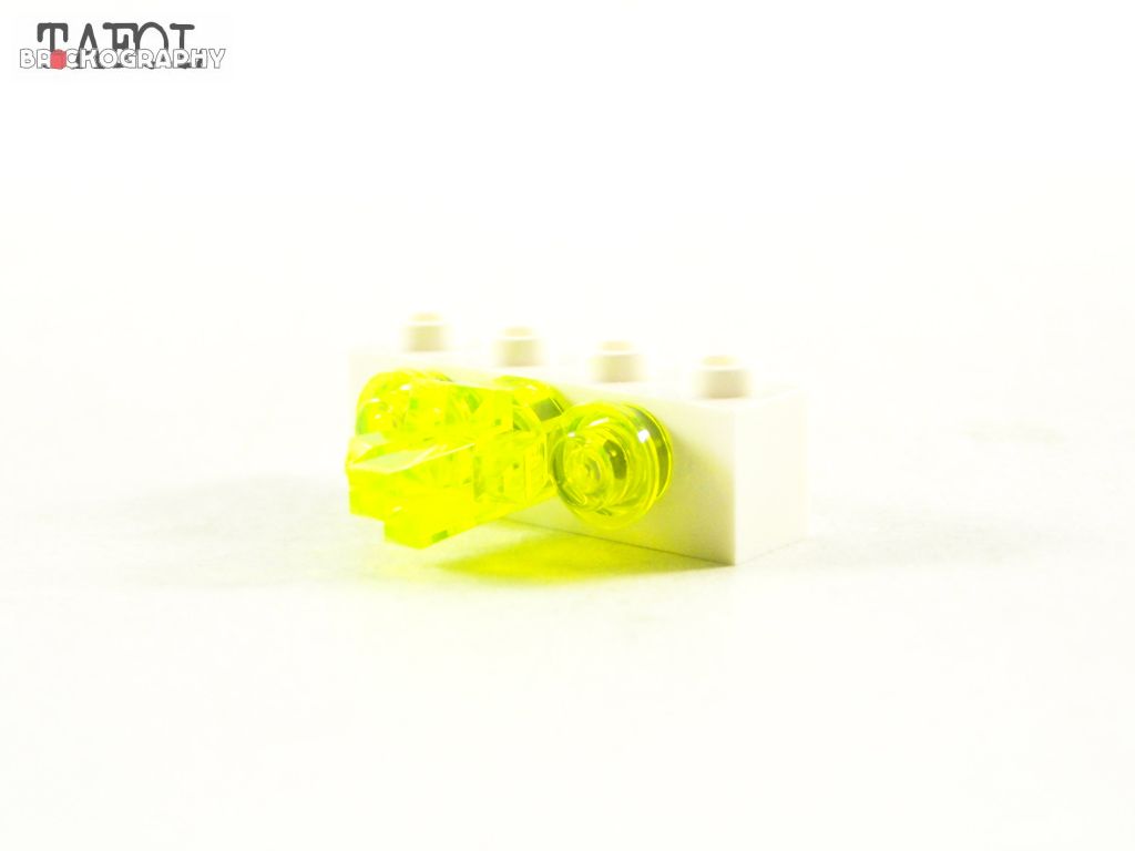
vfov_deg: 18.0
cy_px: 426
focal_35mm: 82
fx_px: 2689
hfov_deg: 23.8
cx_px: 568
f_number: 3.2
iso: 400
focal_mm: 13.7
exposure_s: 1/60
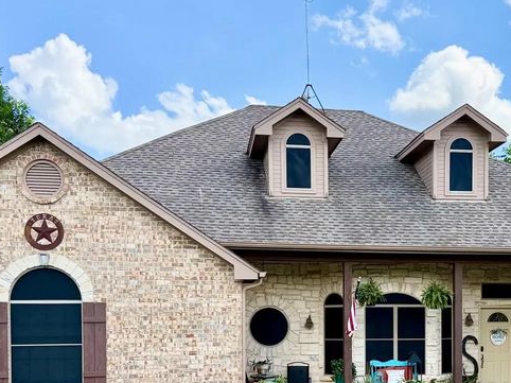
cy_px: 338
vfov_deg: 27.6
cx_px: 346
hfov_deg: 37.1
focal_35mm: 51
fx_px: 752
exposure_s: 1/2801
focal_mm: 6.76
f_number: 1.78
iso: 100
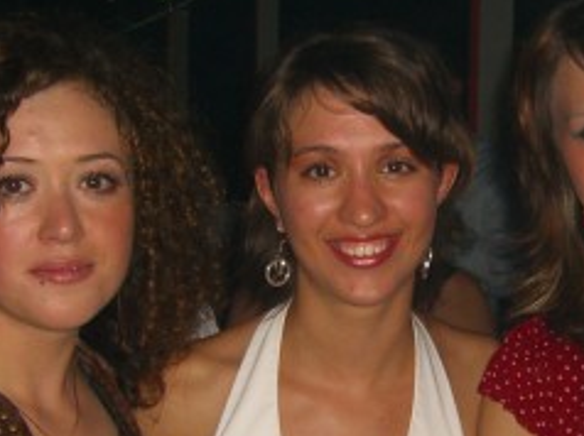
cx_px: 442
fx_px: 1618
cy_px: 387
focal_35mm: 96
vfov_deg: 15.2
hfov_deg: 20.3
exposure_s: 1/60
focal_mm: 7.9
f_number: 2.8
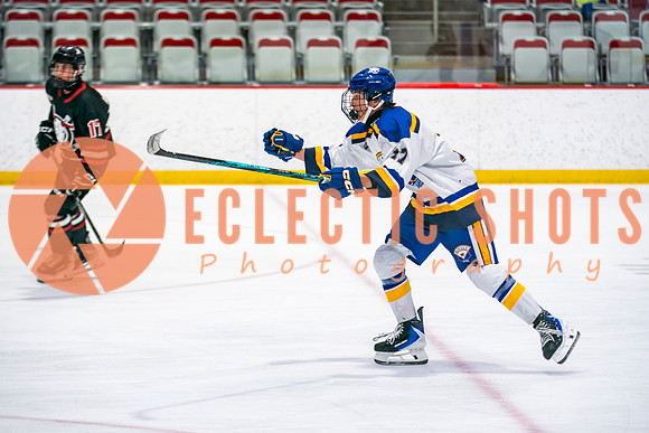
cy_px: 207
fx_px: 2790
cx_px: 336
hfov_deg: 13.3
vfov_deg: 8.9
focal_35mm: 155
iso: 400
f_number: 2.8
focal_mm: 123
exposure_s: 1/640
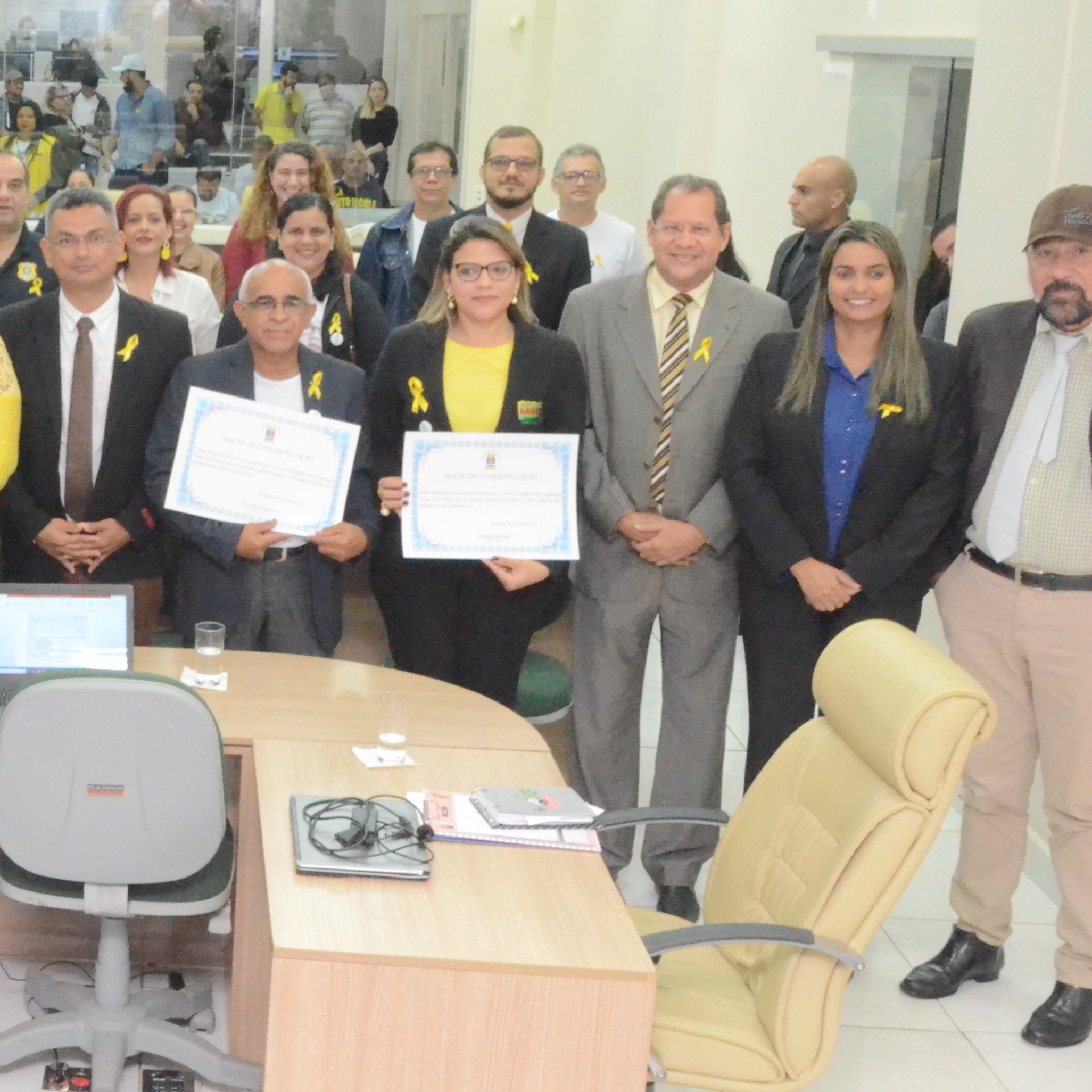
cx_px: -21
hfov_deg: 28.9
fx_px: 1963
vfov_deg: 31.0
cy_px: 453
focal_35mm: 55
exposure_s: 1/60
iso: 6400
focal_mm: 18
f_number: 11
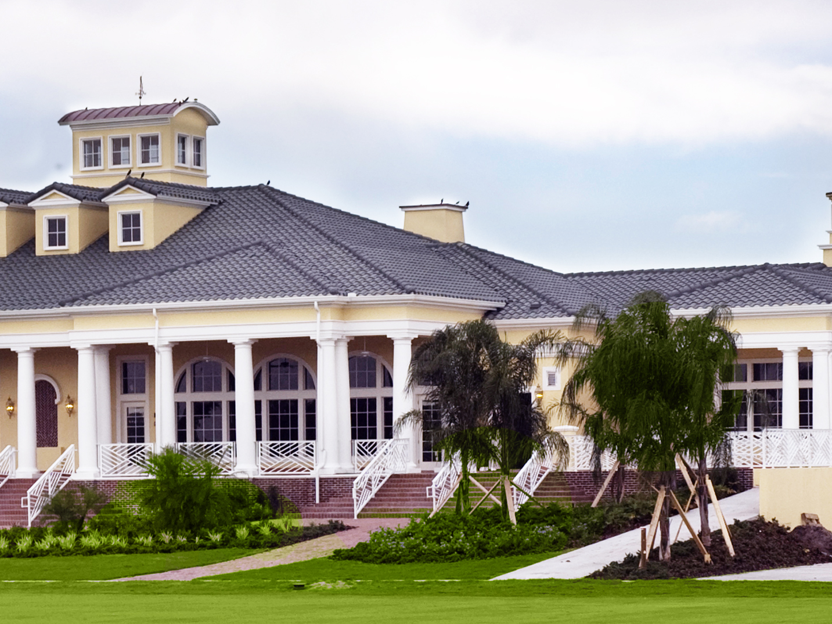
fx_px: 2908
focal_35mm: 121
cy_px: 395
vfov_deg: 12.2
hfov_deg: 15.9
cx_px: -16
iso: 200
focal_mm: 40
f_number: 7.1
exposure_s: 1/200
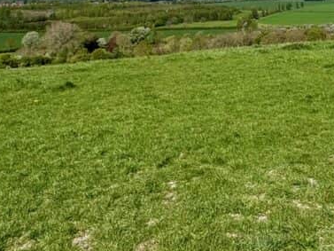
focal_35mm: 38
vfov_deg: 30.0
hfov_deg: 39.6
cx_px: 371
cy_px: -75
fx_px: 367
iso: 50
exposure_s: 1/3546
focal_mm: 2.22
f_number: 2.2
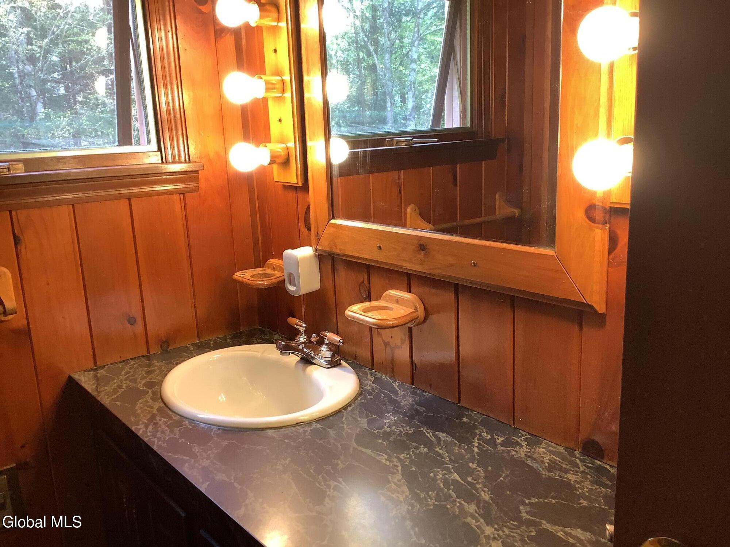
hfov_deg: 58.4
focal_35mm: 31
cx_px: 365
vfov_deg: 45.4
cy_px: 274
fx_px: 654
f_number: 2.4
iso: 64
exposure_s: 1/60
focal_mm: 3.3
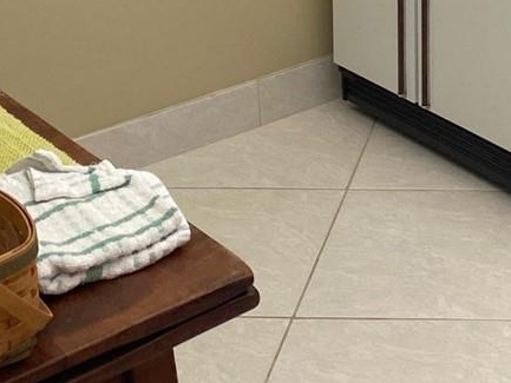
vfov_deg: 13.9
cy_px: -279
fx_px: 1418
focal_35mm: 96
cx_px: 612
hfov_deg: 19.3
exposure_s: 1/120
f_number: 1.8
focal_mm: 4.25
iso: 125
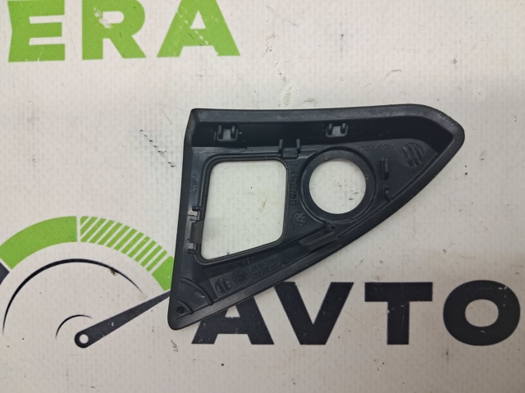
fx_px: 409
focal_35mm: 27
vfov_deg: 51.3
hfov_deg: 65.4
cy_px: 196
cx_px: 262
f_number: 1.8
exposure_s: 1/50
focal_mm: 4
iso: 50
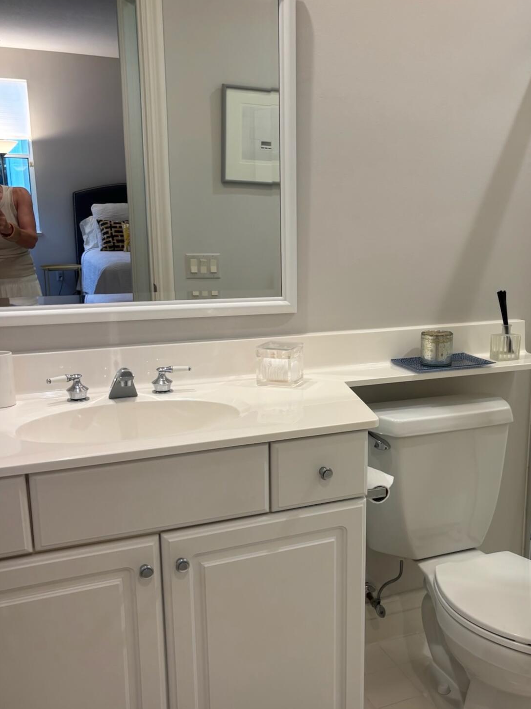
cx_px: 359
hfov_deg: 39.1
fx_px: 736
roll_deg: -1.3
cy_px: 382
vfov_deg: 51.3
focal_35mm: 36
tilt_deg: -11.7
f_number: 1.6
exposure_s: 1/60
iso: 80
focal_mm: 5.96
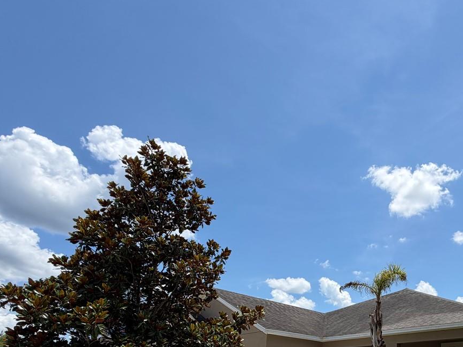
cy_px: 302
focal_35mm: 26
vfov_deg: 48.3
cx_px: 360
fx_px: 348
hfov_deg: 62.5
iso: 20
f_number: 2.2
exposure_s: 1/1033
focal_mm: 2.22
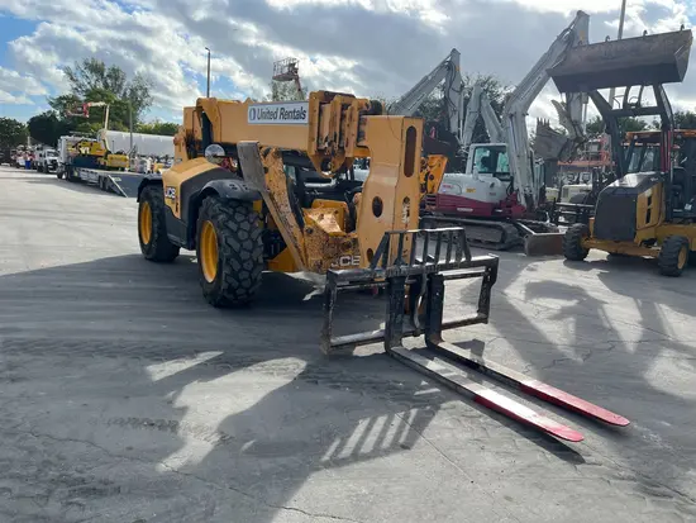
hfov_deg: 67.3
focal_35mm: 26
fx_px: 523
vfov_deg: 53.1
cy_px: 262
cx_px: 348
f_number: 1.6
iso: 50
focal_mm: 5.1
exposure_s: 1/2309
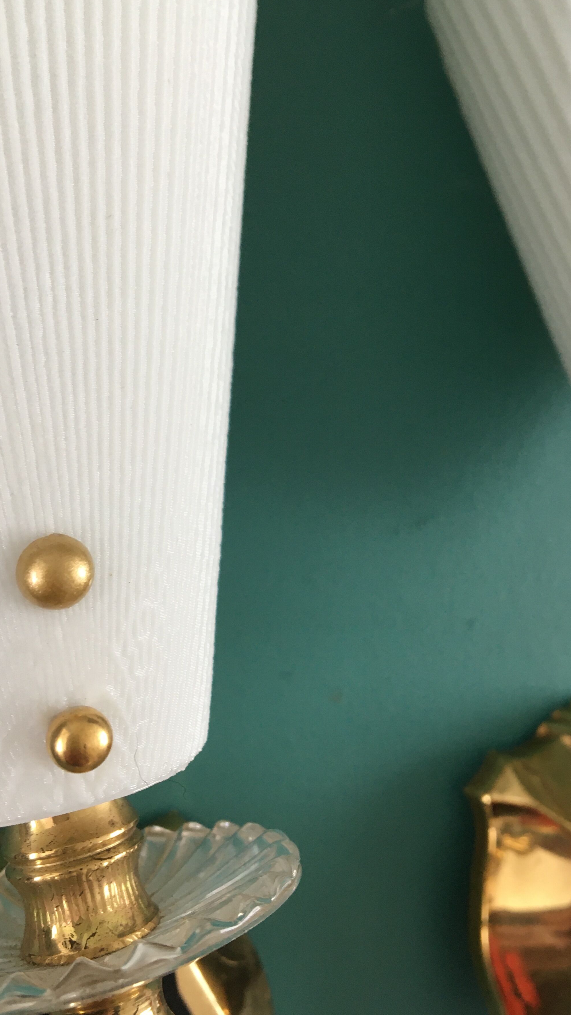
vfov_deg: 55.3
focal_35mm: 36
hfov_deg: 32.8
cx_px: 284
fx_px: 969
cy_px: 505
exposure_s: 1/33
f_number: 2.2
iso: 80
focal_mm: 4.15
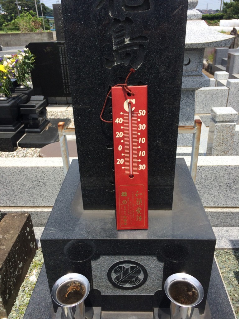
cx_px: 120
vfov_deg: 61.7
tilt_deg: -29.7
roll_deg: +3.4
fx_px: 267
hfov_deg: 48.2
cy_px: 160
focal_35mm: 29
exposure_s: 1/1642
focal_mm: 4.15
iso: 32
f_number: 2.2
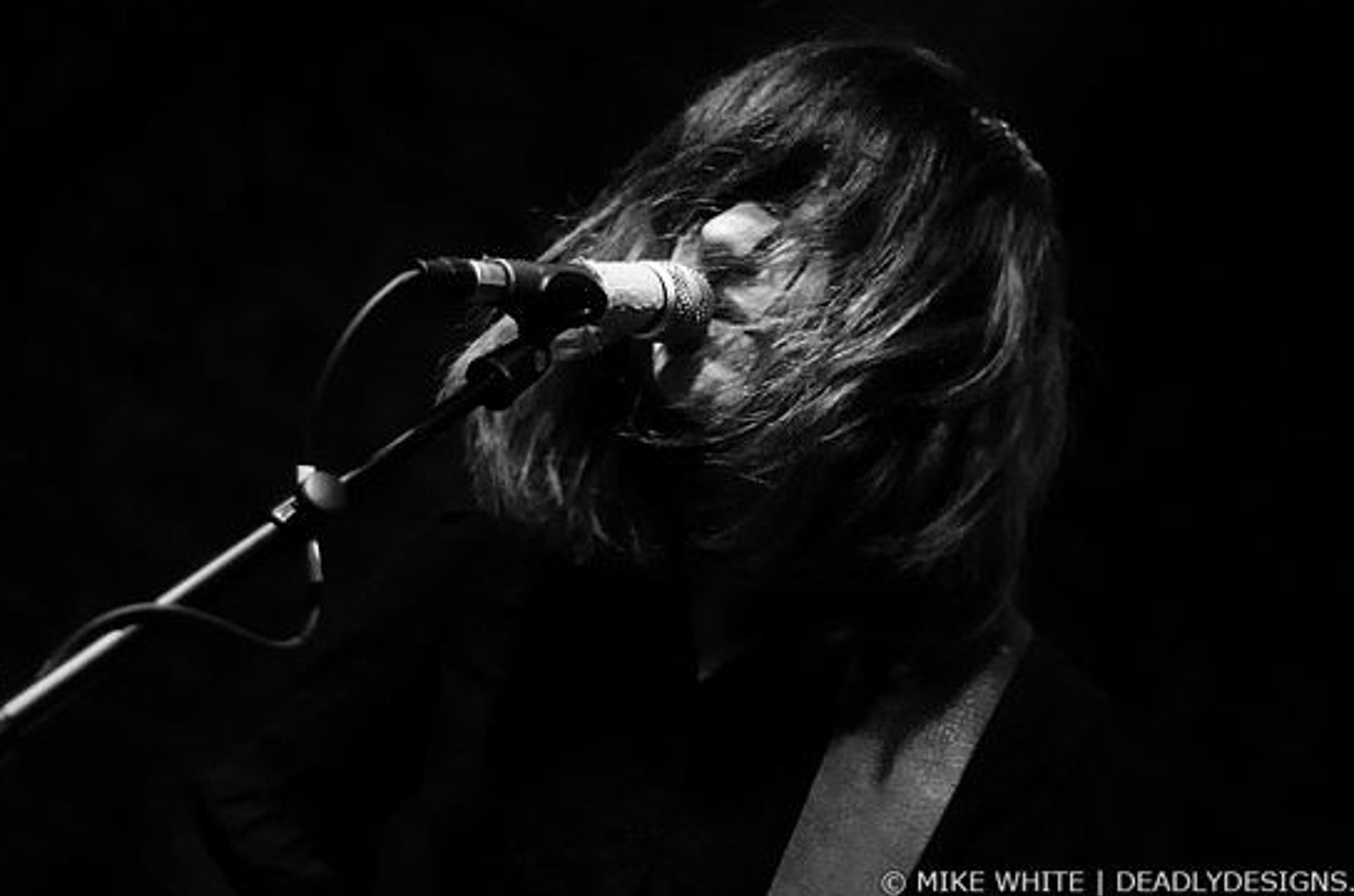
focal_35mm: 80
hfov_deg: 25.4
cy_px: 426
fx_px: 3002
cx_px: 709
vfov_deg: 17.0
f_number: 1.8
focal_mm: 50
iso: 2000
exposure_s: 1/80
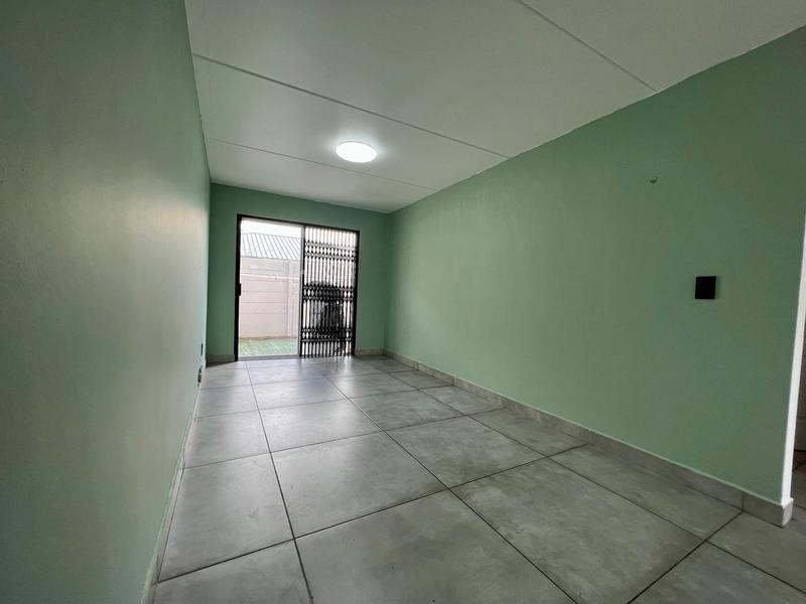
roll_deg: -1.6
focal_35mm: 13
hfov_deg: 106.2
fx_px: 303
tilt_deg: -1.8
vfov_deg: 89.9
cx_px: 403
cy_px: 302
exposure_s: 1/99
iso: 40
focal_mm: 1.57
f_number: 1.8
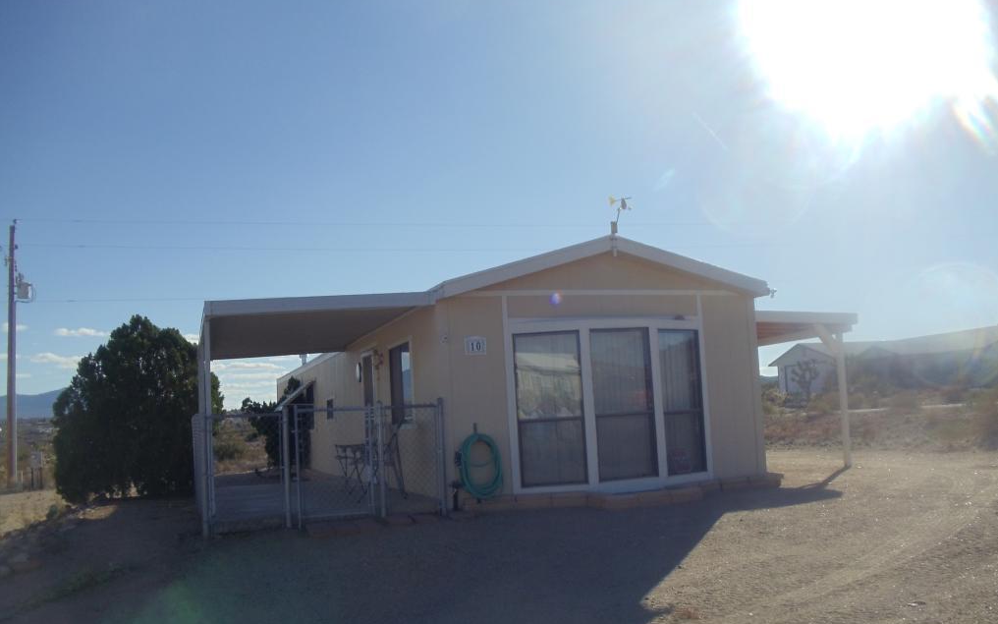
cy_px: 367
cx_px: 502
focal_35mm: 47
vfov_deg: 27.4
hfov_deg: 42.6
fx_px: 1278
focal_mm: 6
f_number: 7.1
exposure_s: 1/400
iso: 80
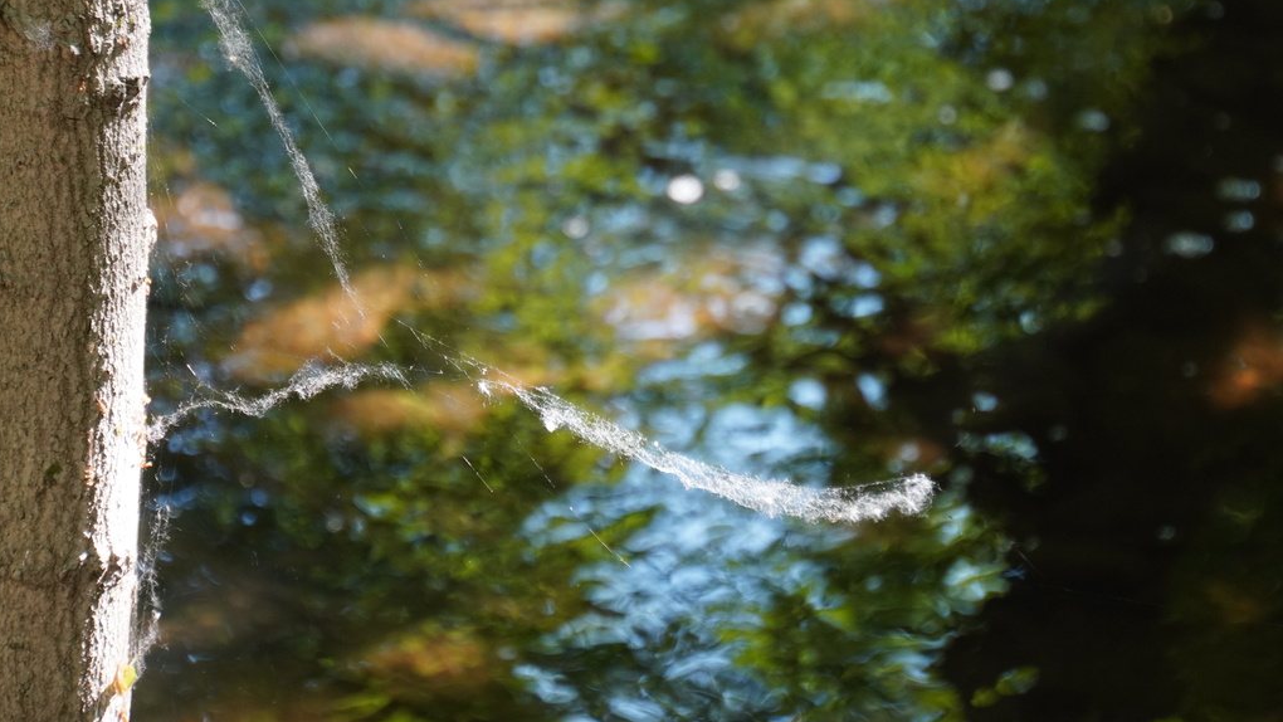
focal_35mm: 184
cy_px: 296
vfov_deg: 6.6
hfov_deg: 11.7
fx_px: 6273
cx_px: 640
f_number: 6.3
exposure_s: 1/200
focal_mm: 116.9
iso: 1250
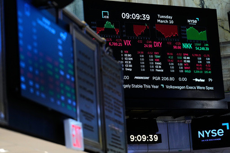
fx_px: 779
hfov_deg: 16.8
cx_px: 115
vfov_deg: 11.2
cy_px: 76
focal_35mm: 122
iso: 2000
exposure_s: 1/200
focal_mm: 122
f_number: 2.8
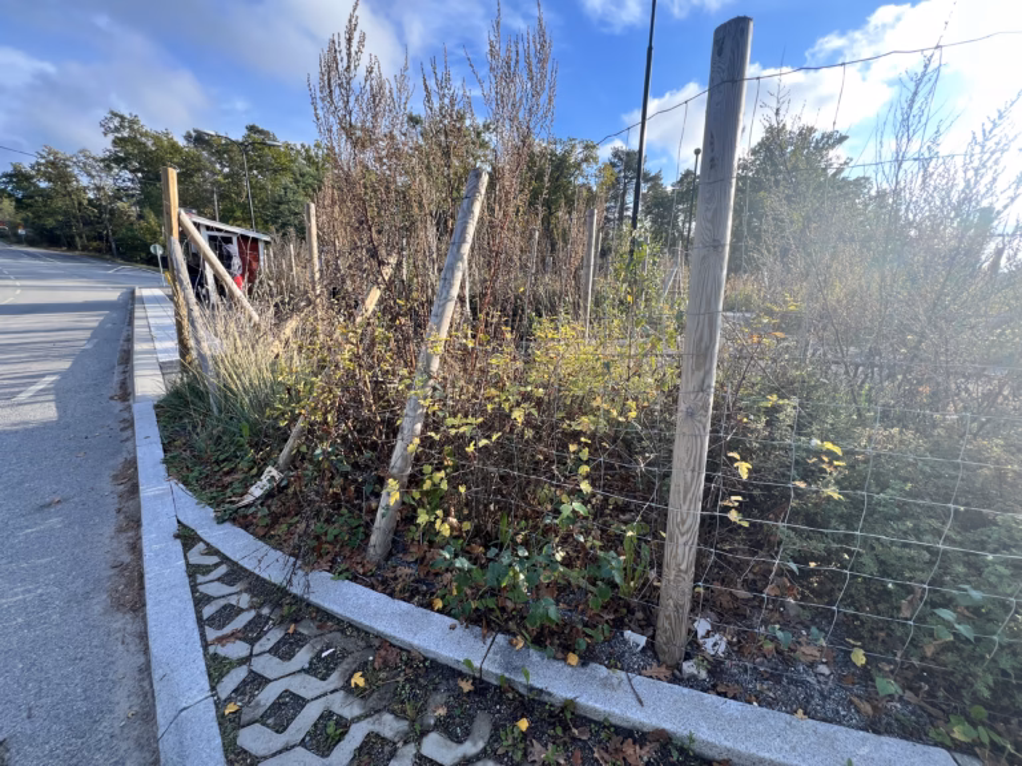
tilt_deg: -14.3
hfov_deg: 106.2
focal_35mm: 13
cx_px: 511
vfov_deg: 89.9
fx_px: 384
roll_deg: -0.9
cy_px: 383
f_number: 1.8
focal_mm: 1.57
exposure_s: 1/326
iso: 32
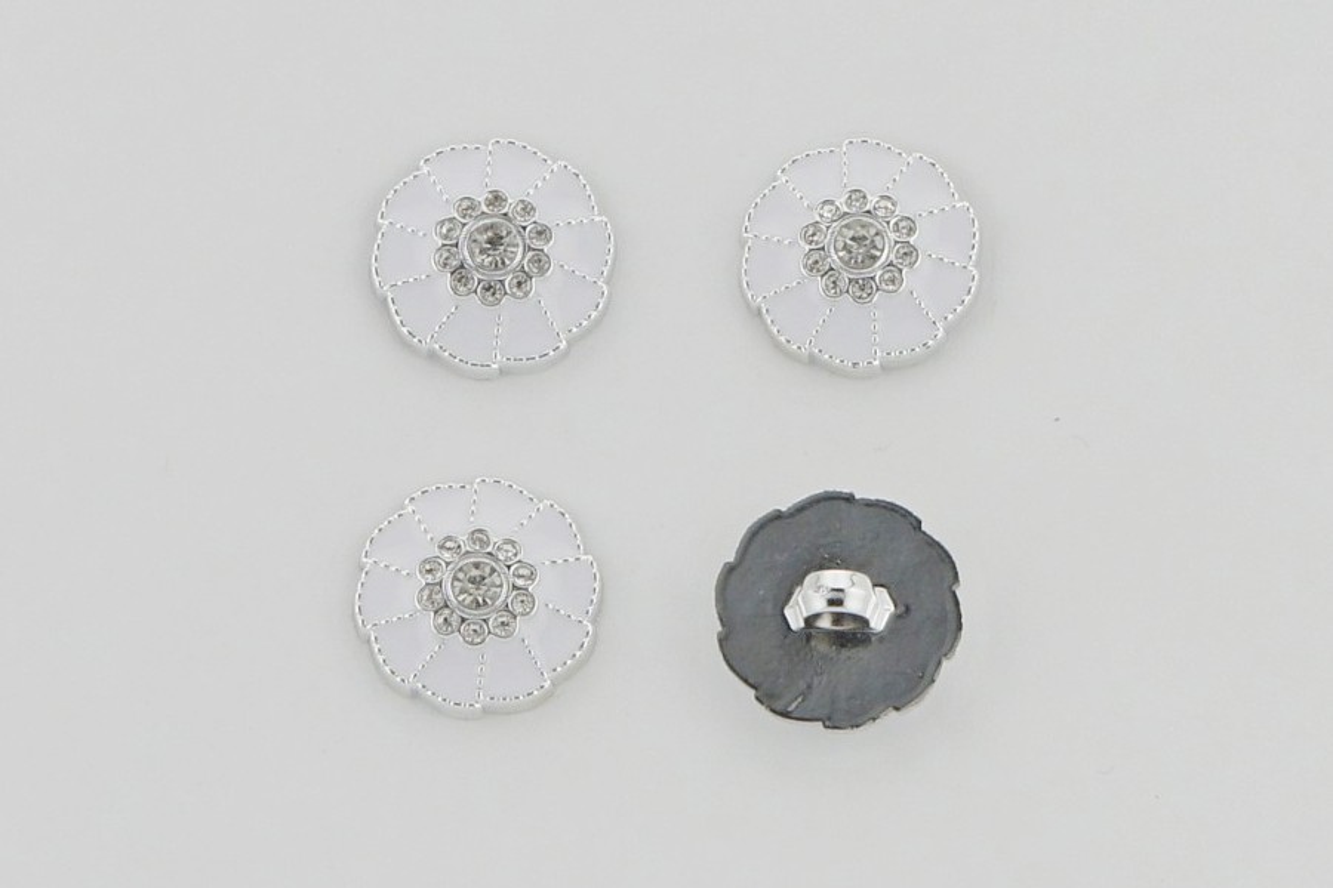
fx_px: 2221
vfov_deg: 22.6
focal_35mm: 60
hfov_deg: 33.4
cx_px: 666
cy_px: 444
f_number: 8
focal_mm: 40
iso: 200
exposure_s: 1/320
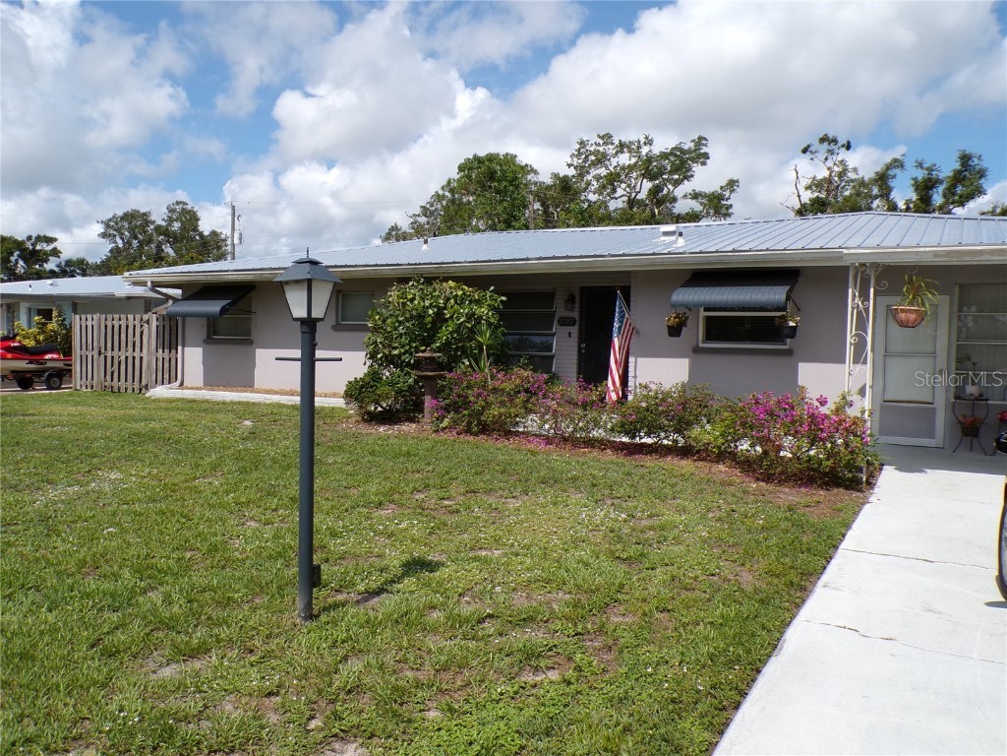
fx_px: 815
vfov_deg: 49.7
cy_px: 378
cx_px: 504
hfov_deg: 63.4
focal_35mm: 28
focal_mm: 5
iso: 100
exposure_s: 1/750
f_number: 4.6
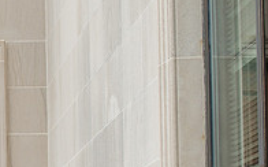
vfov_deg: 8.8
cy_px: 313
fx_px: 1036
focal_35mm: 142
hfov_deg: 13.9
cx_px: -130
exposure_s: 1/400
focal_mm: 35
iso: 180
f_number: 3.2
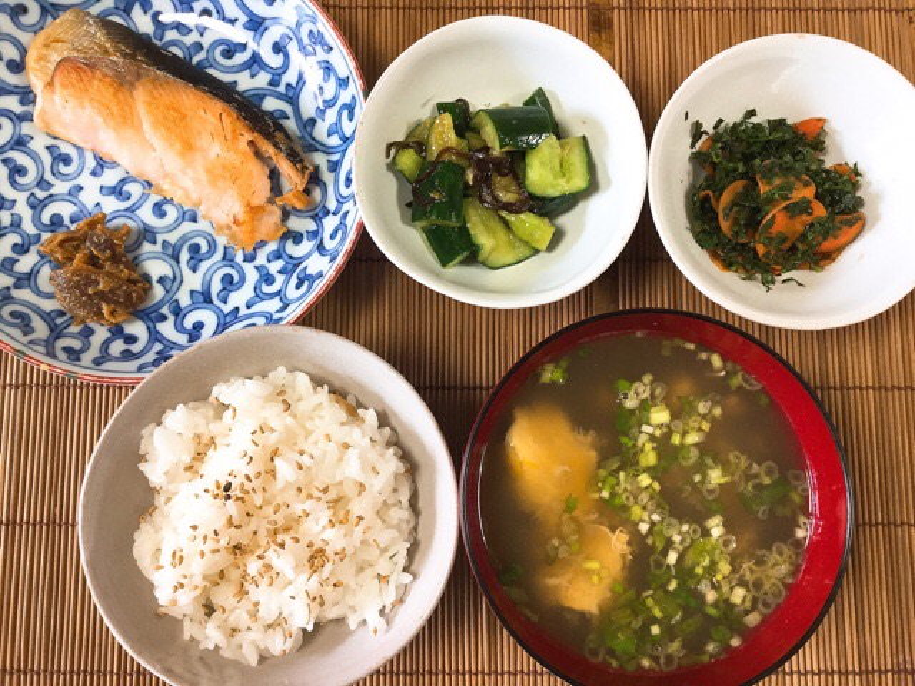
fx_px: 819
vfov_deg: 45.4
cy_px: 343
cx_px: 458
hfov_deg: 58.4
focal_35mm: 31
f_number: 2.4
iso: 50
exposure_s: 1/30
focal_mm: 3.3
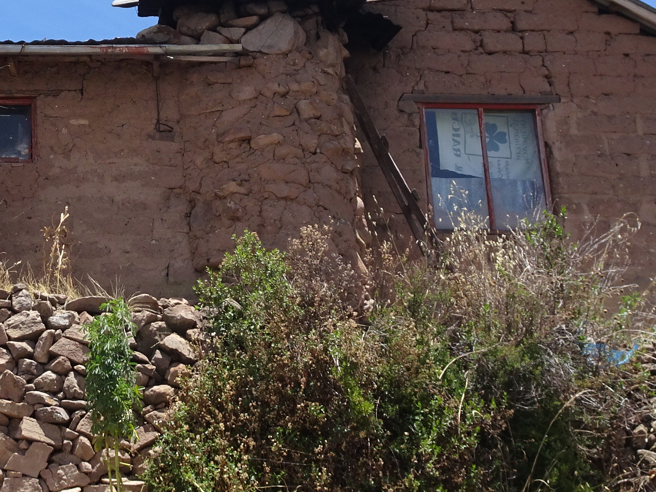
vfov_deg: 19.5
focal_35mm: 75
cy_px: 103
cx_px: 149
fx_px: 1421
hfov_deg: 25.6
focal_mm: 5.09
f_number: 3.5
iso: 80
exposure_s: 1/640
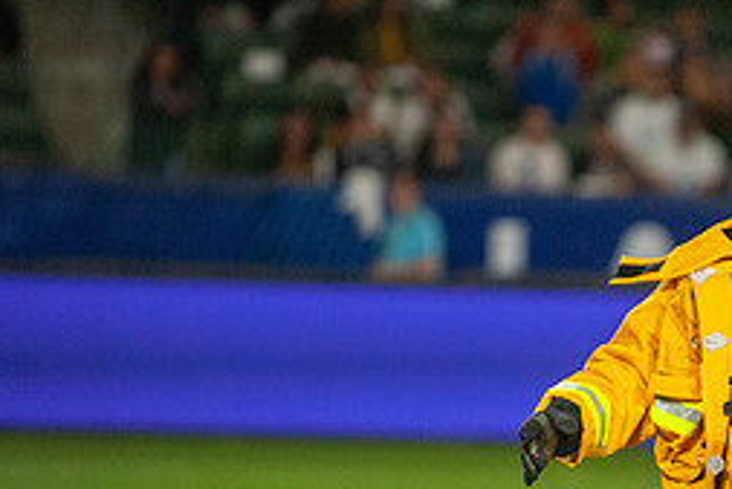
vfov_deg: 3.0
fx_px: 9318
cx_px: 715
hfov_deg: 4.5
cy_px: 515
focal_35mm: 458
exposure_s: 1/2500
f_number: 2.8
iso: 3200
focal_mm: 200
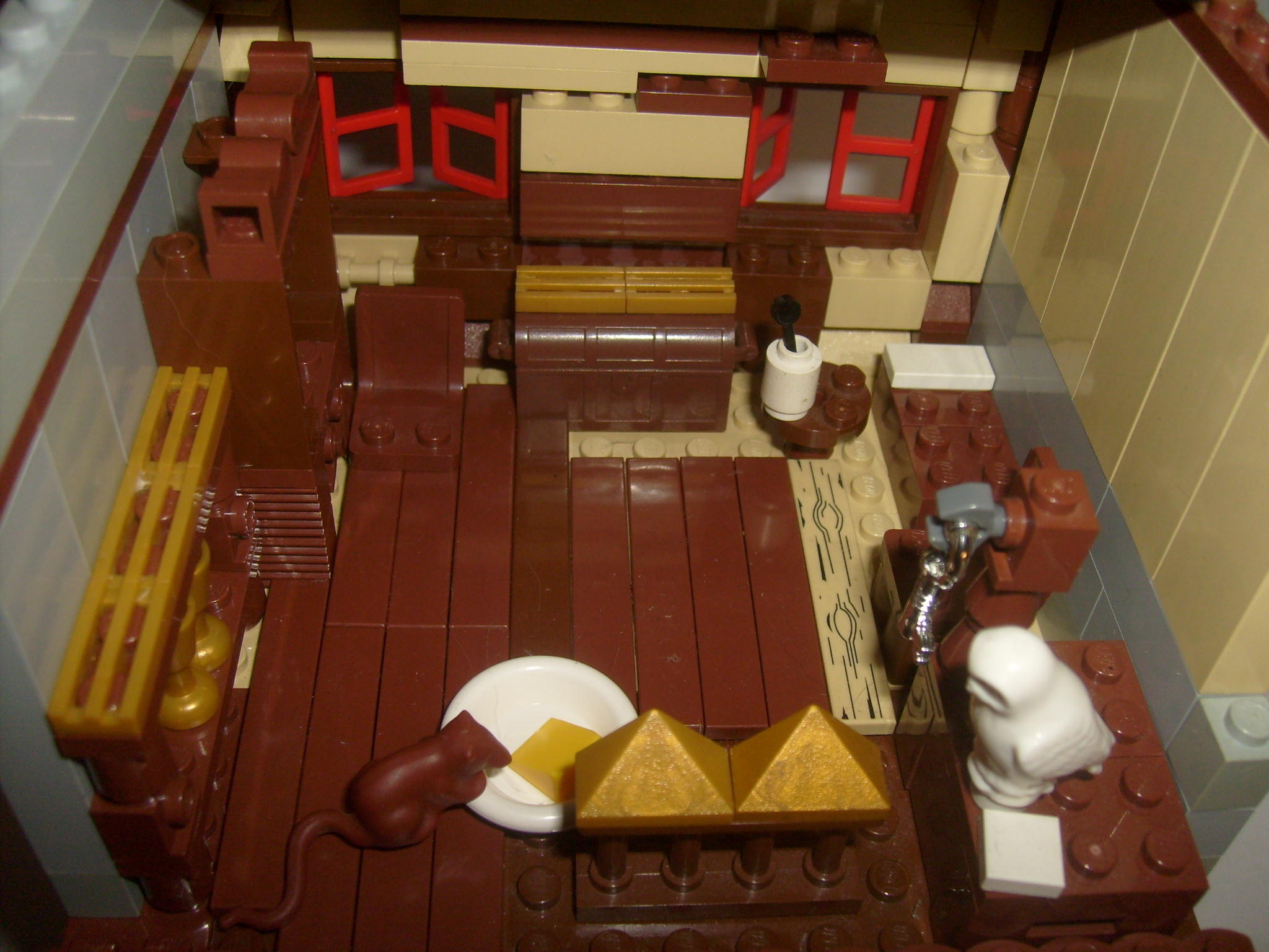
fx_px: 1283
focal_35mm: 35
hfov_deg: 52.6
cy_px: 476
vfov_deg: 40.7
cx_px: 634
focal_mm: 5.8
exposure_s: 1/30
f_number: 2.8
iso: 100
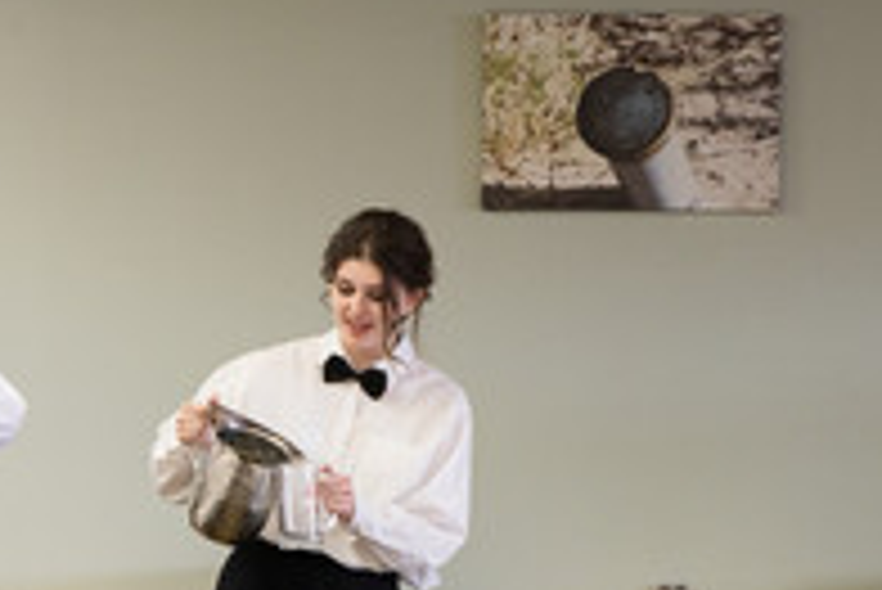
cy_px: 388
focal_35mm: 173
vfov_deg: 7.9
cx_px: 249
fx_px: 4241
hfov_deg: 11.8
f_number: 4
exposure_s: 1/125
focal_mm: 70
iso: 800
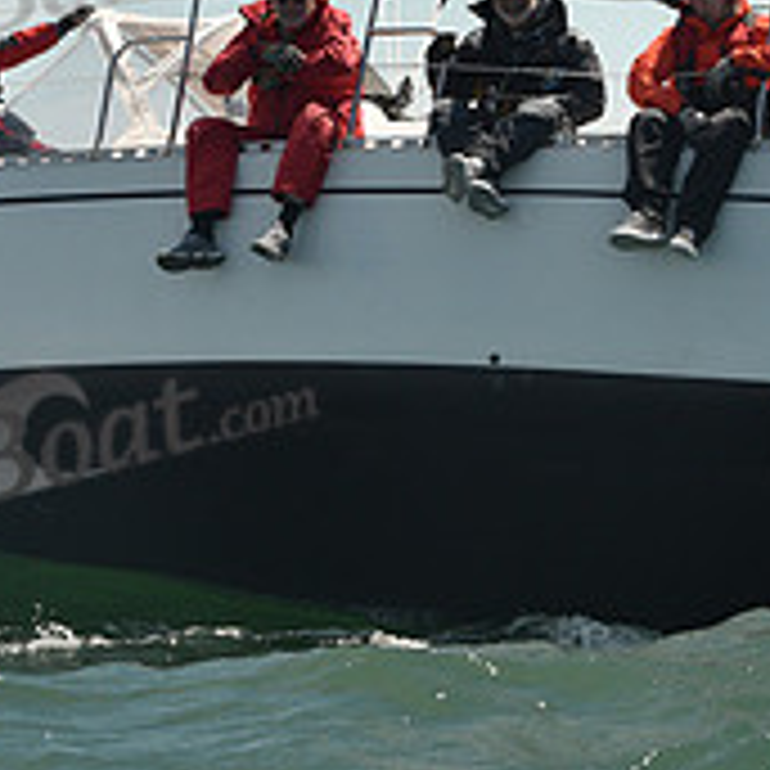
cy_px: 169
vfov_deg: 8.6
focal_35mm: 202
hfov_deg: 8.7
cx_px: 554
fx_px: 5084
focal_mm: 70
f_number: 11
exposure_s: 1/800
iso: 320
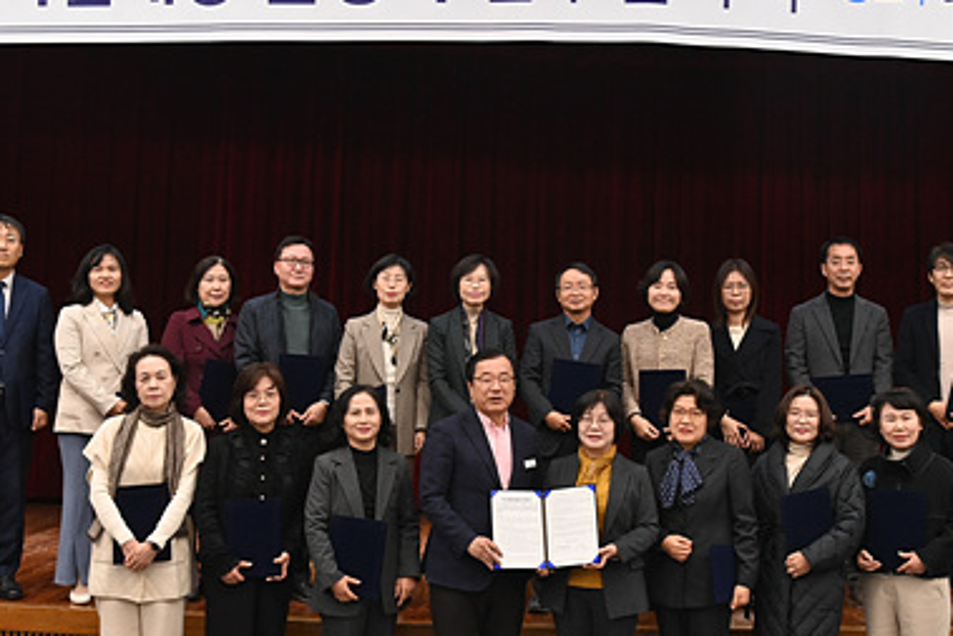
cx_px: 513
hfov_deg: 40.3
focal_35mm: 49
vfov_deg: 27.5
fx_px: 1298
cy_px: 313
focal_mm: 29
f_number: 4.5
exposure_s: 1/80
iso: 800
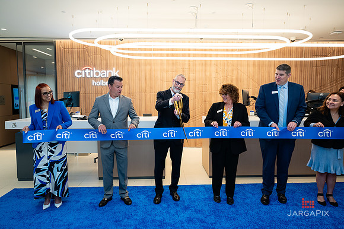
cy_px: 114
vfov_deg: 51.6
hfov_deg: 71.9
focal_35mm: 25
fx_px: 237
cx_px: 172
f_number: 3.5
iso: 500
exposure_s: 1/200
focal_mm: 24
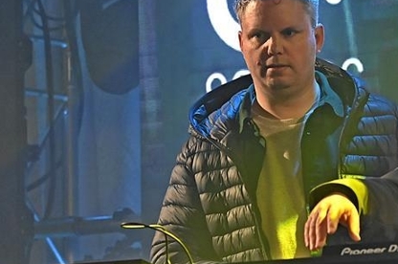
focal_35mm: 322
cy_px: 104
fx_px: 3554
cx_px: 440
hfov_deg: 6.4
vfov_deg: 4.3
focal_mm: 135
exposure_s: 1/320
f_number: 4.8
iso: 8000
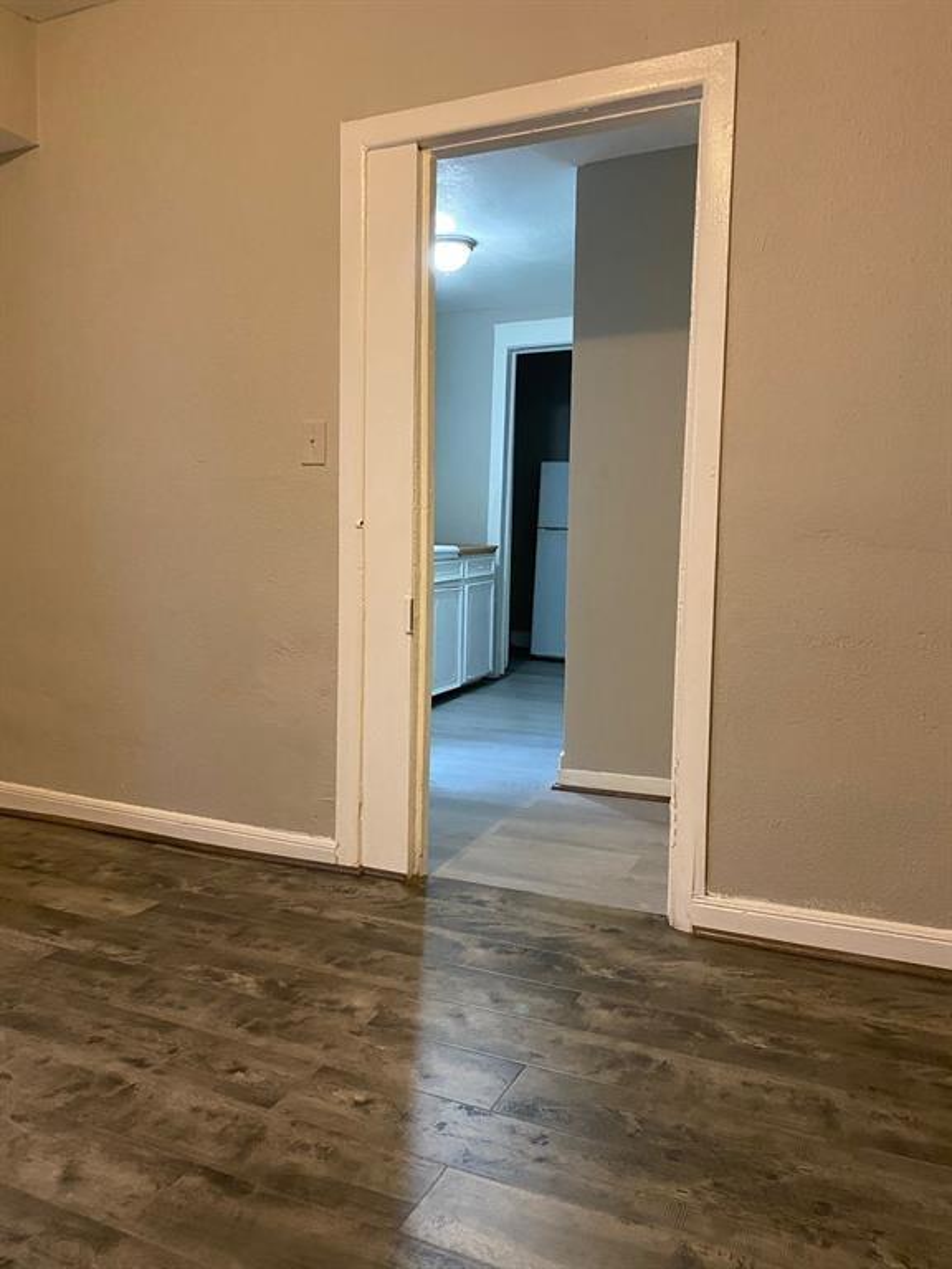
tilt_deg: -4.4
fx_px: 953
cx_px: 476
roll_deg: -0.6
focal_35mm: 26
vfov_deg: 67.3
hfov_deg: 53.1
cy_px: 634
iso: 500
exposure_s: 1/40
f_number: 1.8
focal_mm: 4.25
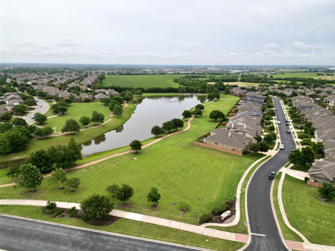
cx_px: 168
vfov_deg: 56.8
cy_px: 126
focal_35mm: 24
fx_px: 232
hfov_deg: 71.6
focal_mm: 6.72
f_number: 1.7
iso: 130
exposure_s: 1/500
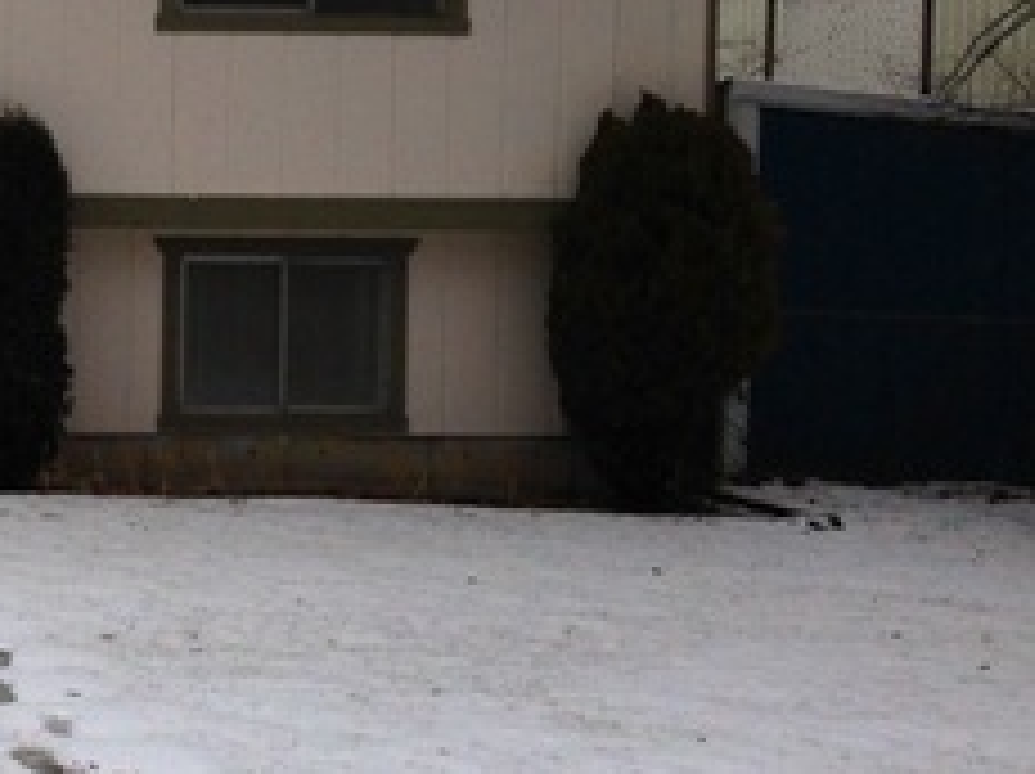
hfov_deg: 19.6
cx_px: -328
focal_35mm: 92
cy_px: 279
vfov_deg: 16.0
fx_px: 2748
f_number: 2.4
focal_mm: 4.12
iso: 50
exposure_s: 1/372
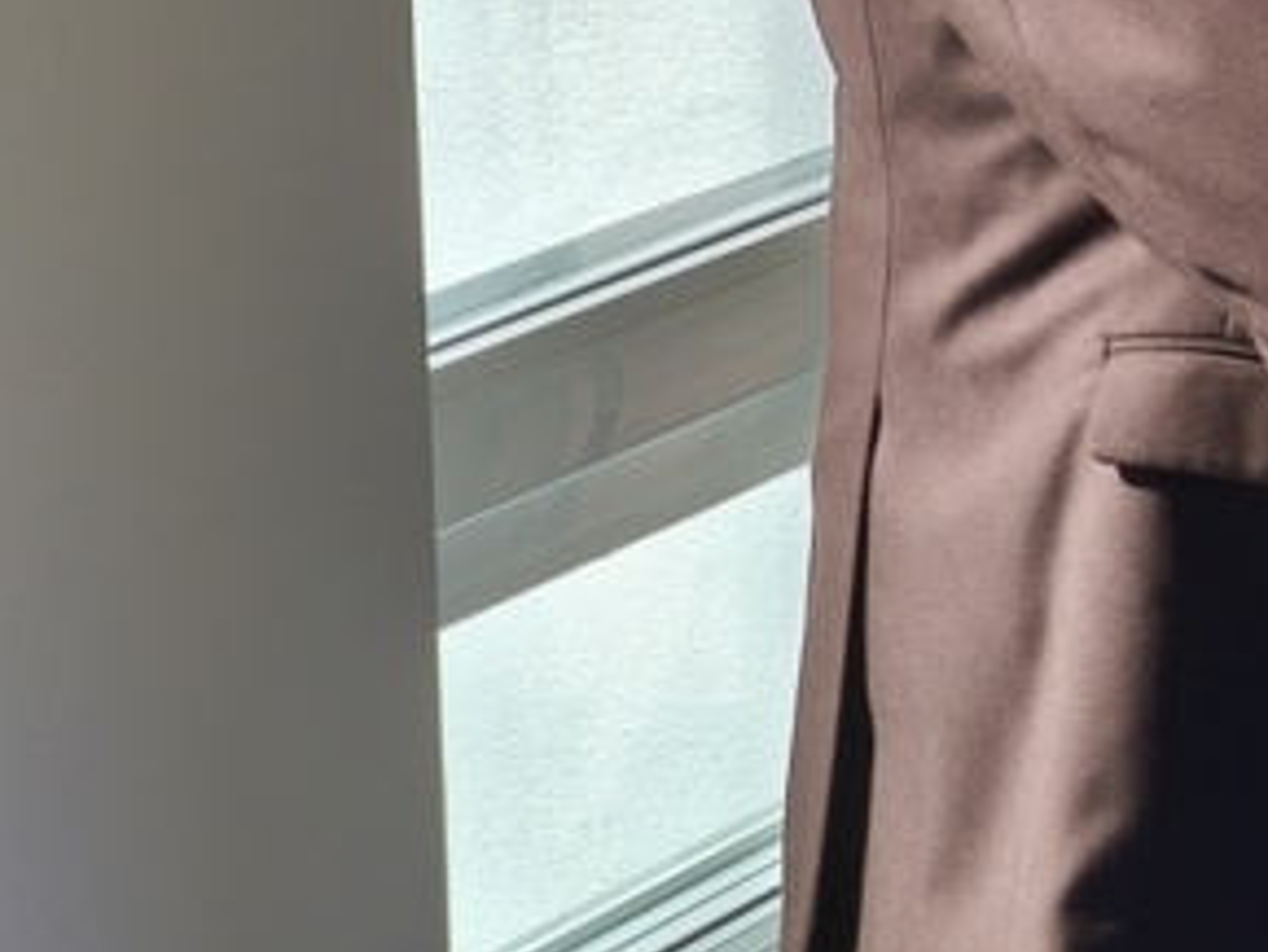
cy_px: -301
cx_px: 2194
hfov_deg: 9.0
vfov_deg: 6.9
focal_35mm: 212
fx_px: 7769
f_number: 2
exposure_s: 1/233
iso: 50
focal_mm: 8.8
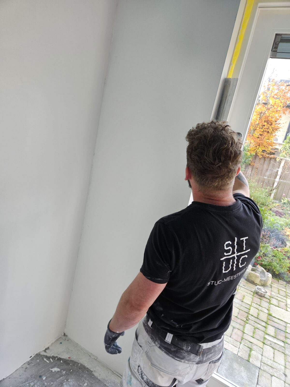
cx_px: 145
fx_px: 257
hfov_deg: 58.9
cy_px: 194
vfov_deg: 73.9
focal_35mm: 23
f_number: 1.8
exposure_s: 1/100
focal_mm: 5.4
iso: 50
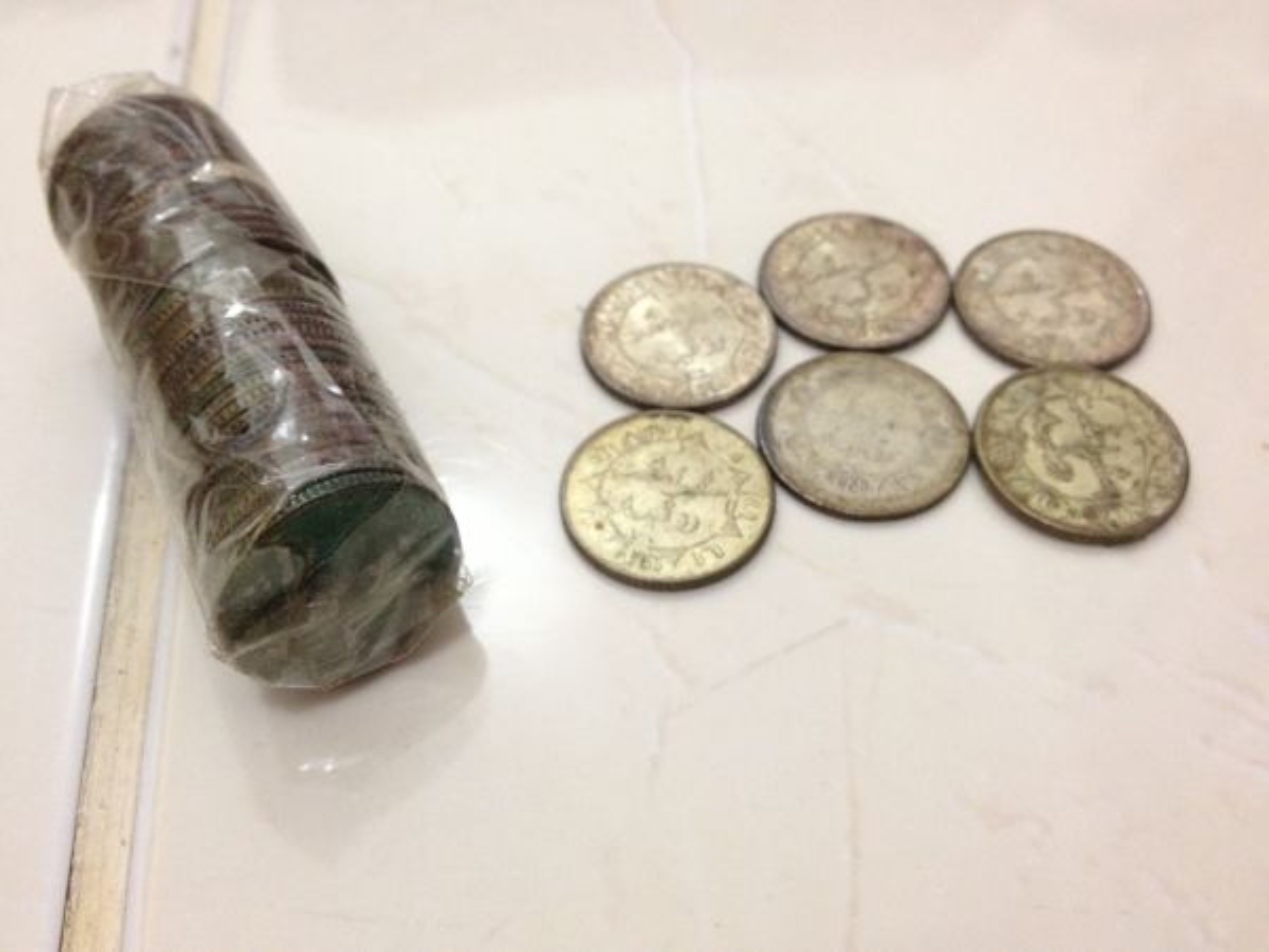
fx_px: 1283
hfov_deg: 52.6
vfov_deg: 40.7
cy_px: 476
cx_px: 634
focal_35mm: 35
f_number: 2.4
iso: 320
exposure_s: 1/20
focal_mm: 4.28
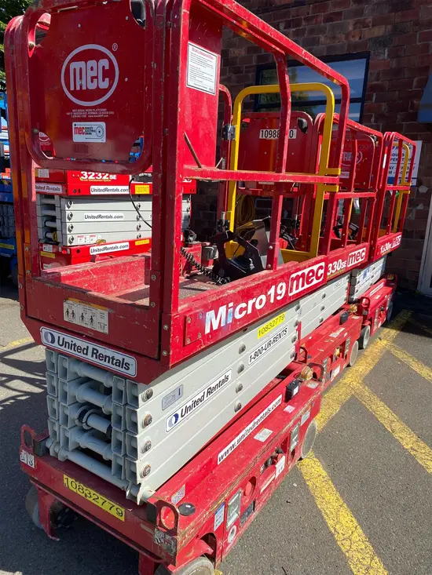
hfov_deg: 53.1
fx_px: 433
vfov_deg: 67.3
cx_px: 216
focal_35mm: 26
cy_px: 288
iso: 32
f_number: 1.8
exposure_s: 1/3040
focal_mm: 4.25
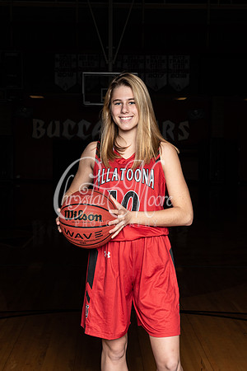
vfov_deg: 32.4
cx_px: 124
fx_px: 638
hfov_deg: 21.9
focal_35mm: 62
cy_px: 186
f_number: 14
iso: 320
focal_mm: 62
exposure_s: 1/200
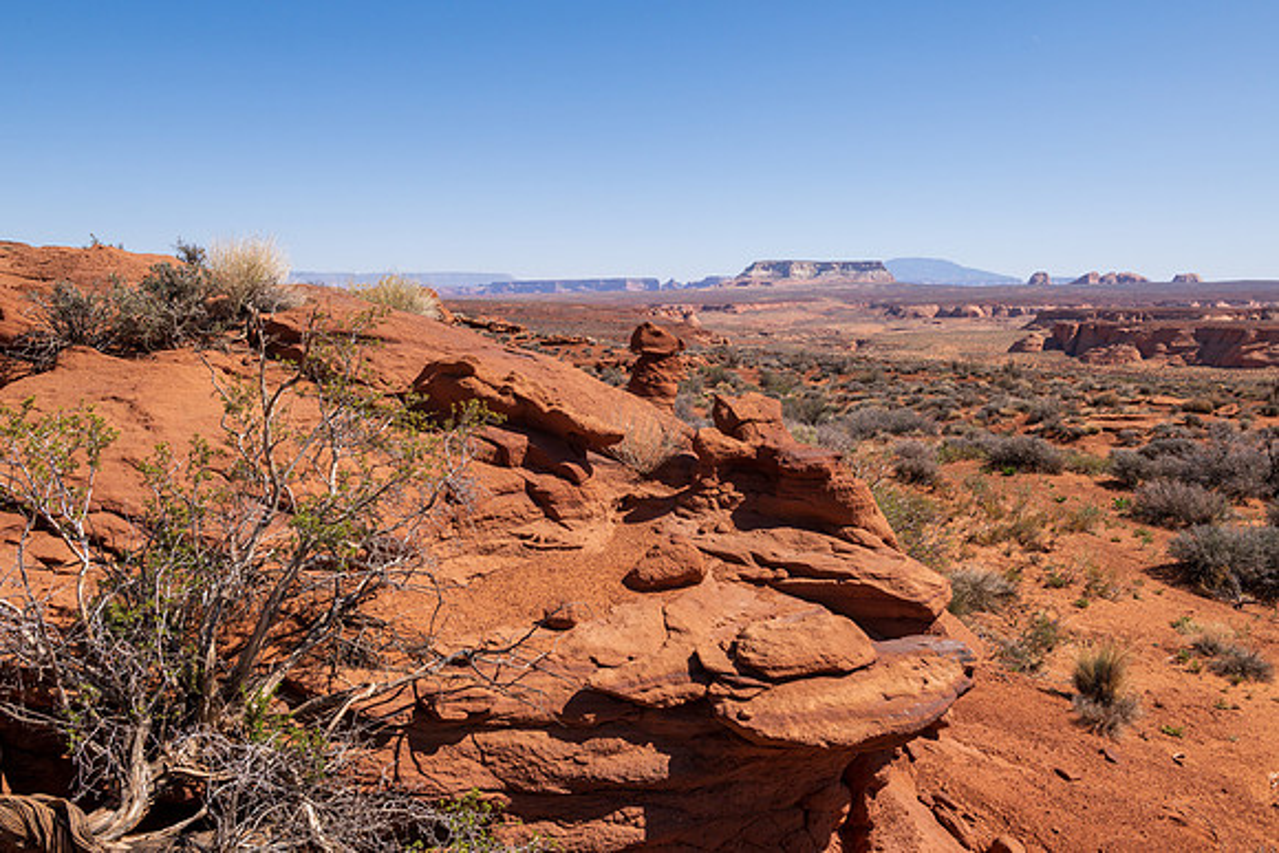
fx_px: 1102
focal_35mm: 31
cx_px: 640
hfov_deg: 60.3
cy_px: 426
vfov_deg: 42.3
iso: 500
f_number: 16
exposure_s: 1/500
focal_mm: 31
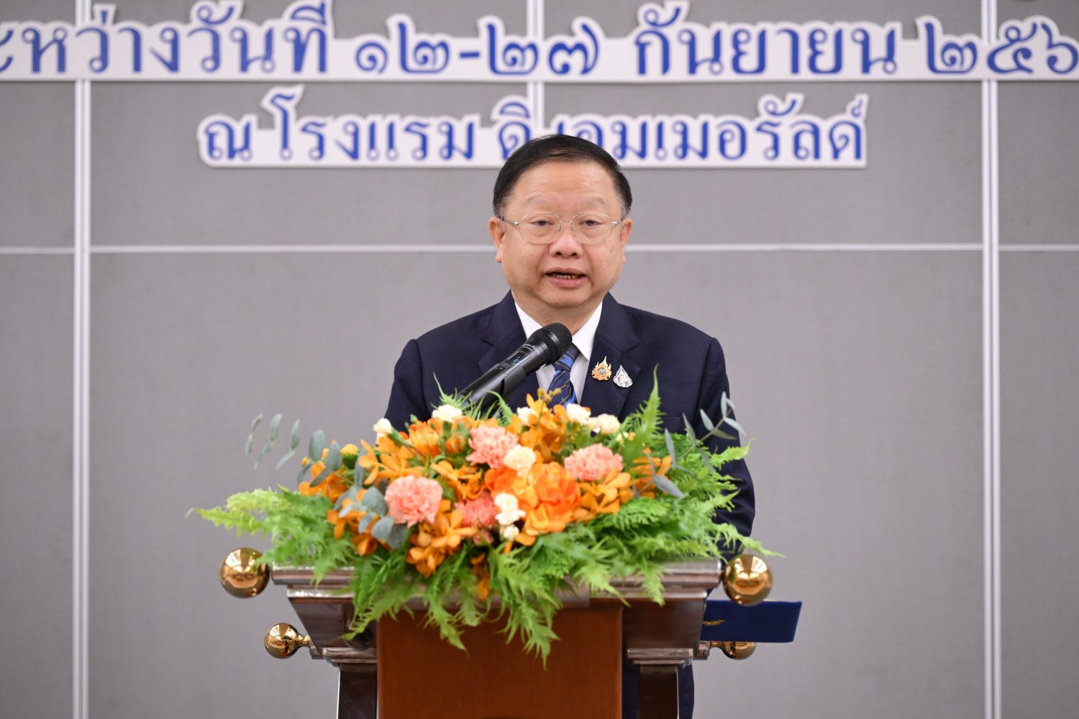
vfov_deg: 11.4
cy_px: 360
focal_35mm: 120
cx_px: 540
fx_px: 3596
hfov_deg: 17.1
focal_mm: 120
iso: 1600
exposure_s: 1/40
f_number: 4.5
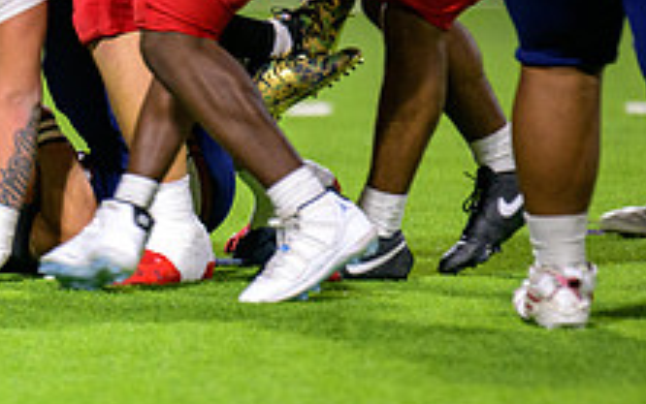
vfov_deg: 1.6
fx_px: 14092
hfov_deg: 2.6
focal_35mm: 800
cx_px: -163
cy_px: 266
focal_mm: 300
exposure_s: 1/250
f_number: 2.8
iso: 2000
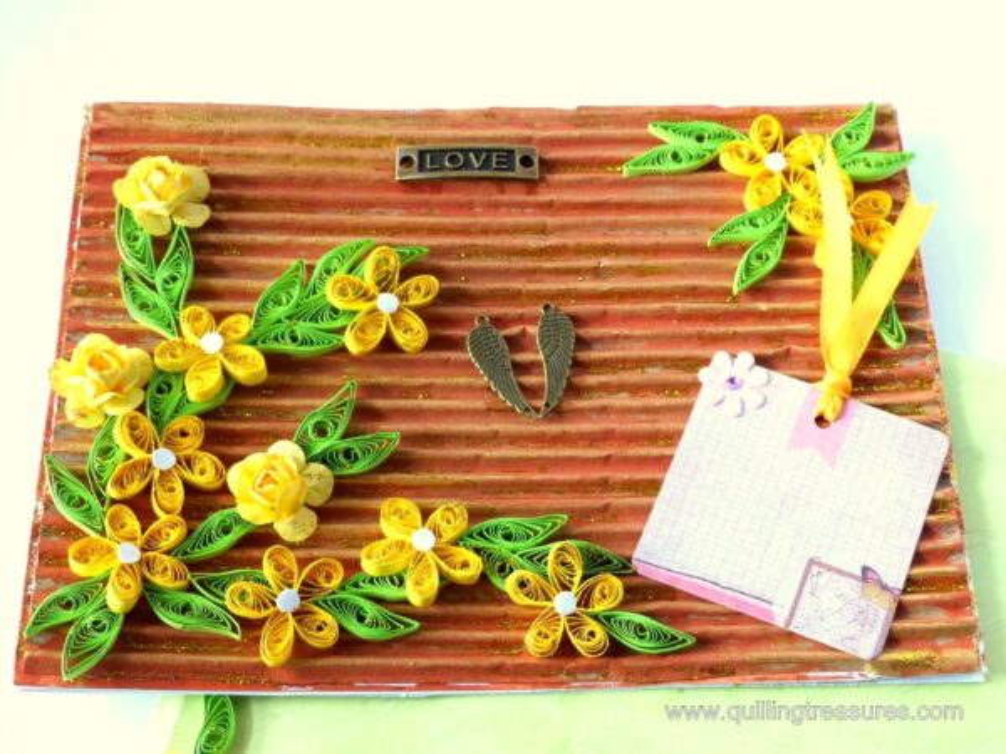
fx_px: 1569
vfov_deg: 27.0
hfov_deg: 35.5
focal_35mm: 54
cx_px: 503
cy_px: 377
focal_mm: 9.8
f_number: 2.8
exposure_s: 1/200
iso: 100
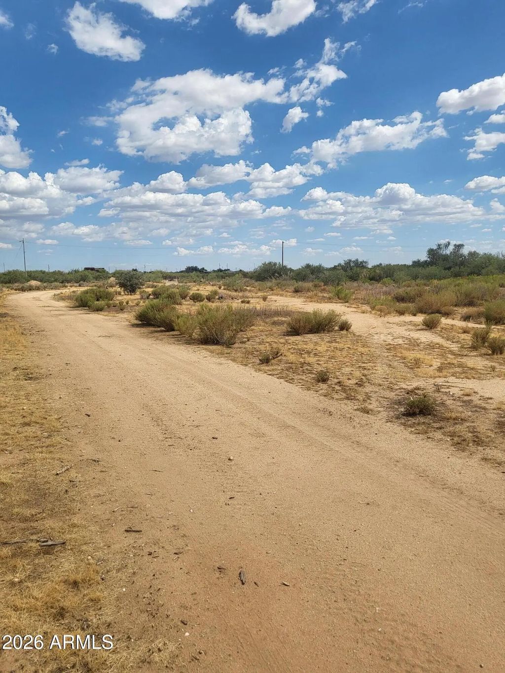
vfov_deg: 67.3
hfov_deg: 53.1
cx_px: 252
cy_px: 336
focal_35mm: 26
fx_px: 506
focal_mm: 4.25
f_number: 1.8
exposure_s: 1/4616
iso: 50
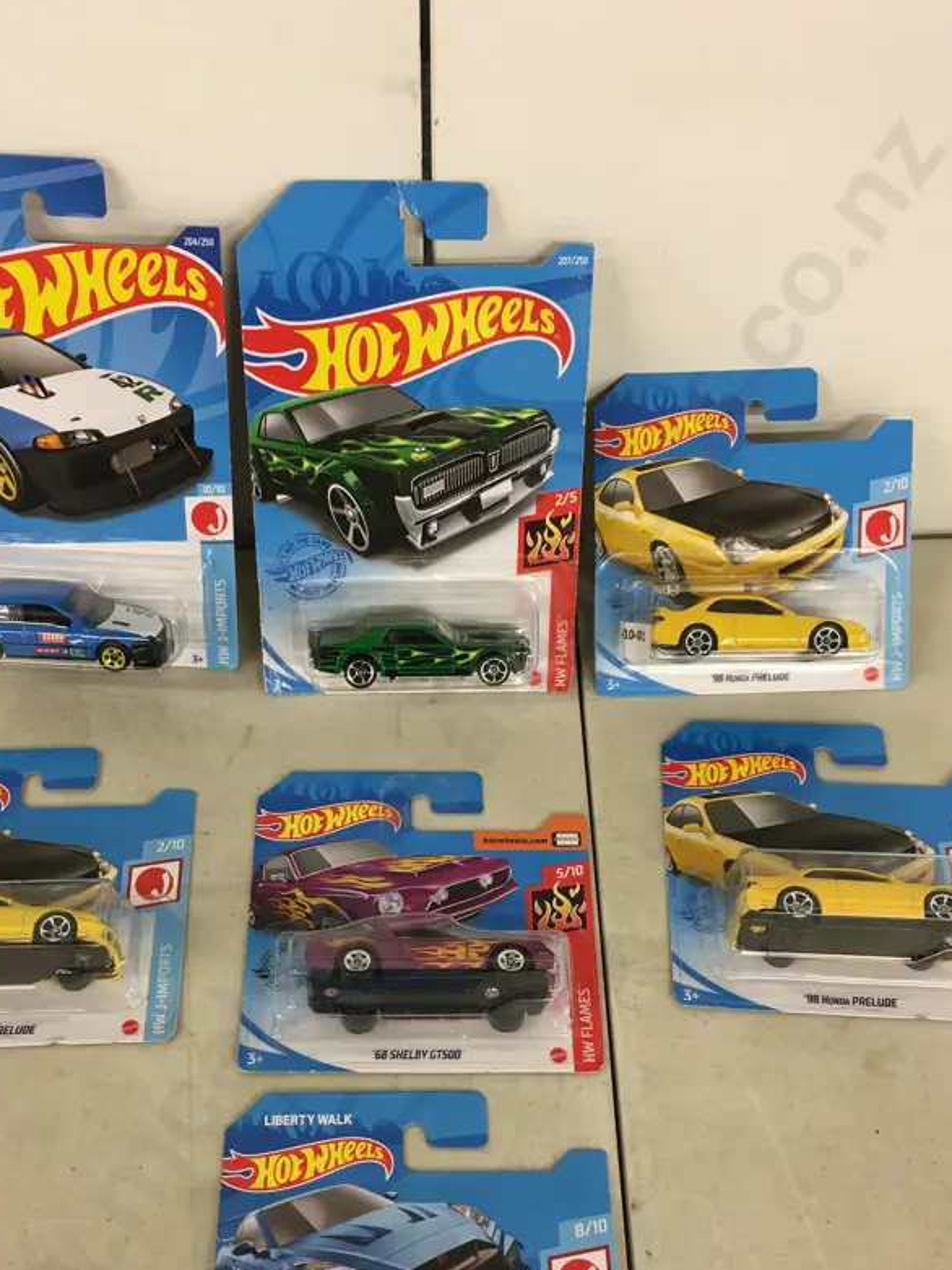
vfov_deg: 48.5
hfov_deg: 37.7
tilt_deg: -55.6
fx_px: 1393
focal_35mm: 38
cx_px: 424
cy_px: 800
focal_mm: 4.15
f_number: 2.2
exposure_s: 1/17
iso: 32
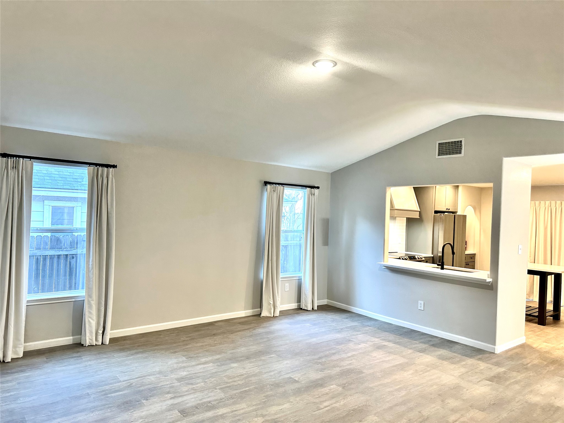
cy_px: 212
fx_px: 391
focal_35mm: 24
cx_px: 282
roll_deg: -3.3
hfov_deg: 71.6
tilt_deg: -0.4
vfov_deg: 56.8
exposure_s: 1/60
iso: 160
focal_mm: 6.86
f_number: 1.78
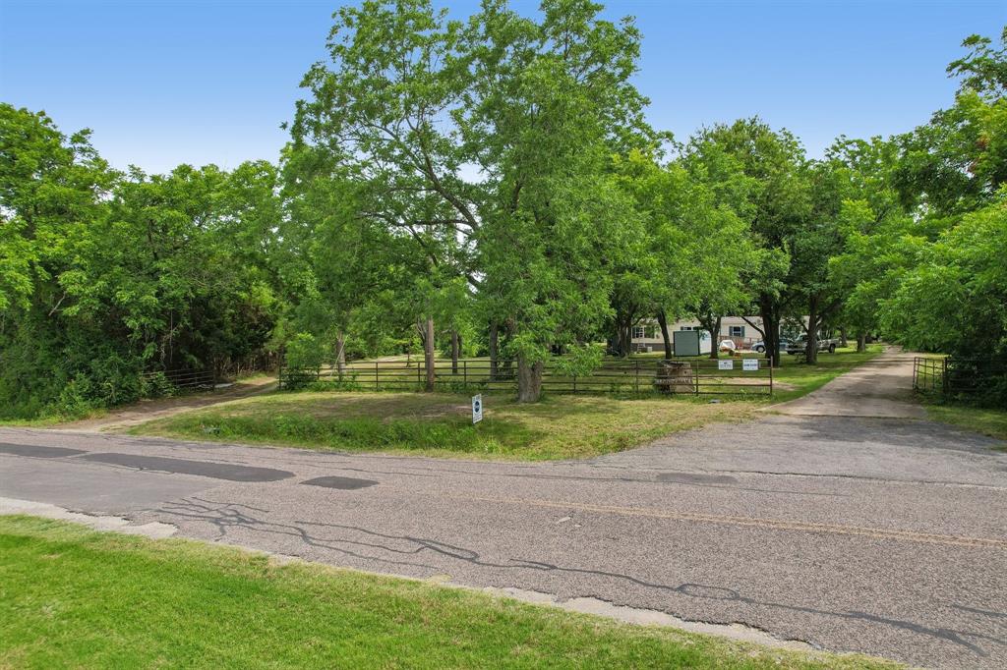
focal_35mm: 22
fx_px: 615
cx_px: 504
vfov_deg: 57.2
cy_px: 335
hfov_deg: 78.6
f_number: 2.8
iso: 100
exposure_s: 1/1250
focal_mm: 8.4
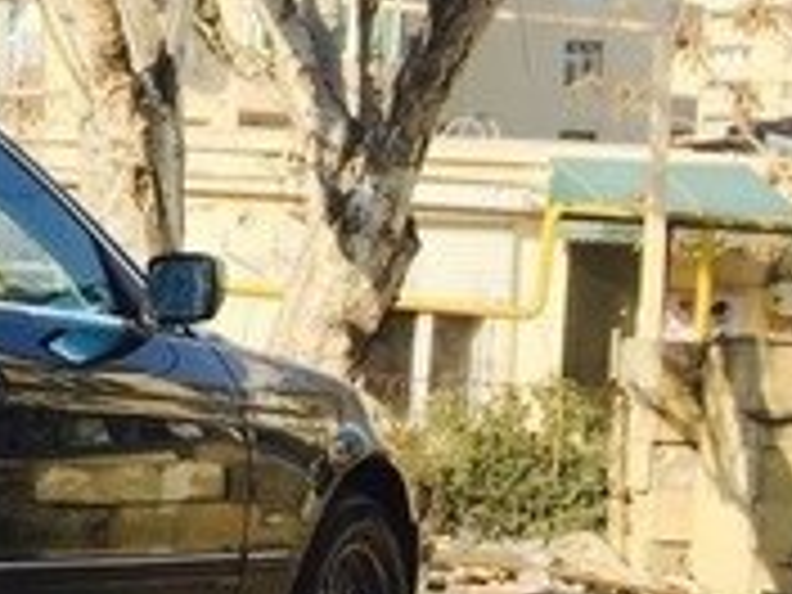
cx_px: -626
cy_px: 371
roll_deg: -3.1
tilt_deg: -1.5
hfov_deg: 15.5
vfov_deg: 13.6
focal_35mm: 109
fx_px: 2494
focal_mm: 4.15
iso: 32
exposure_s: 1/1130
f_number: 2.2
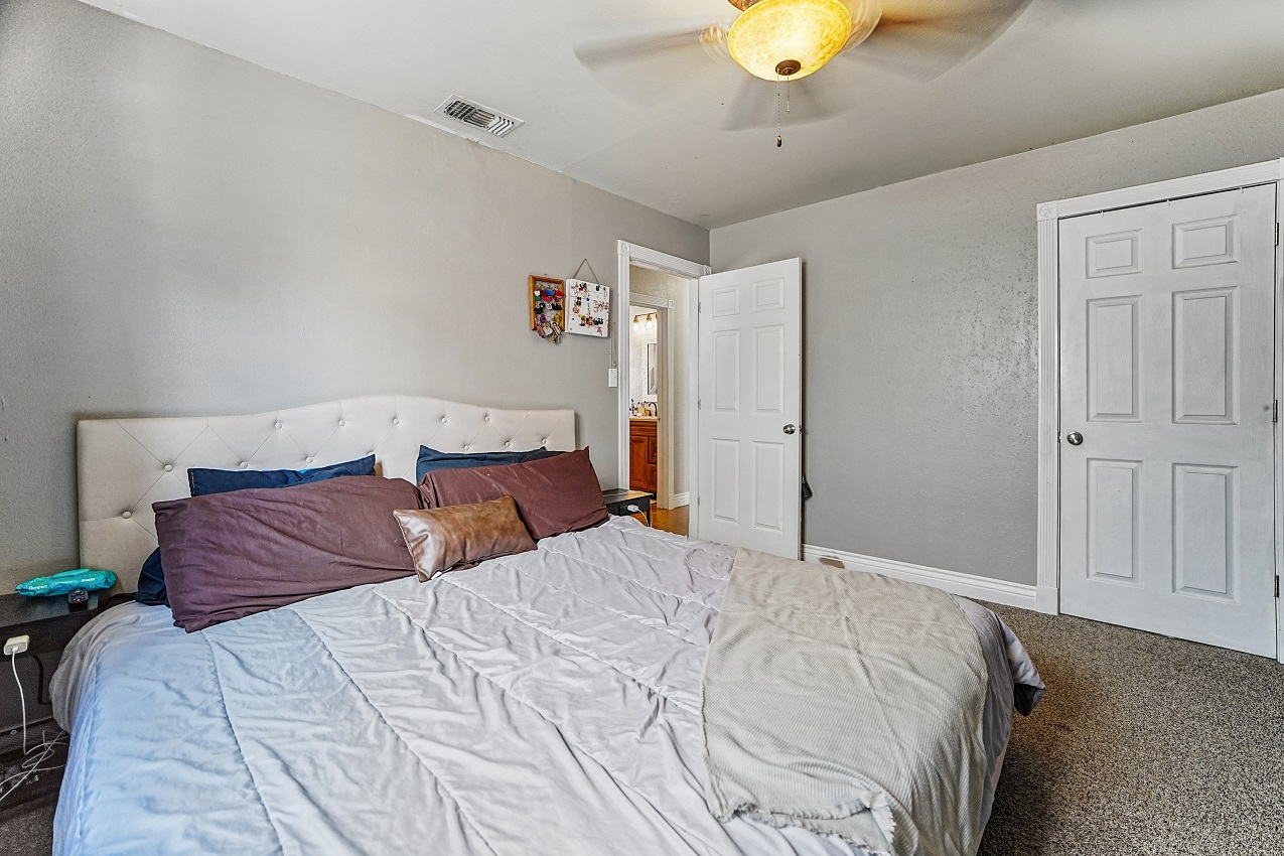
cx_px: 642
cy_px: 428
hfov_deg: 104.3
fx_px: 499
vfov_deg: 81.2
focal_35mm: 14
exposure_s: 1/125
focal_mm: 14
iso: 1000
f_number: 2.8
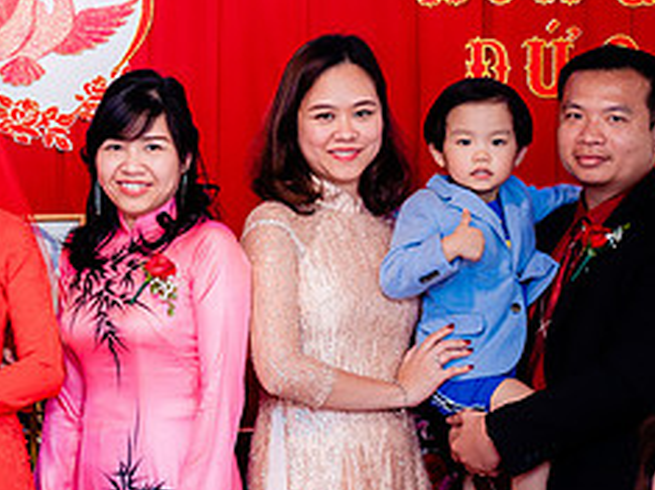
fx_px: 2648
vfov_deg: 10.6
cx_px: -86
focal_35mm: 140
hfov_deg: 13.8
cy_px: 197
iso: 1250
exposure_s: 1/160
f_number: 2.8
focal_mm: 54
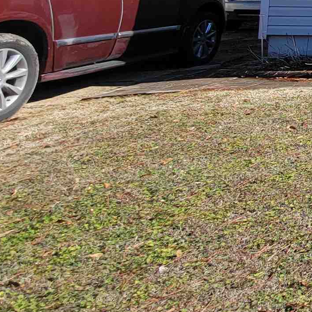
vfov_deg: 29.2
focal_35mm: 50
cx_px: 675
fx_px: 510
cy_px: -66
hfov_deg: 17.5
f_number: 2.2
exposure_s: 1/1067
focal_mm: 2.2
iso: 50
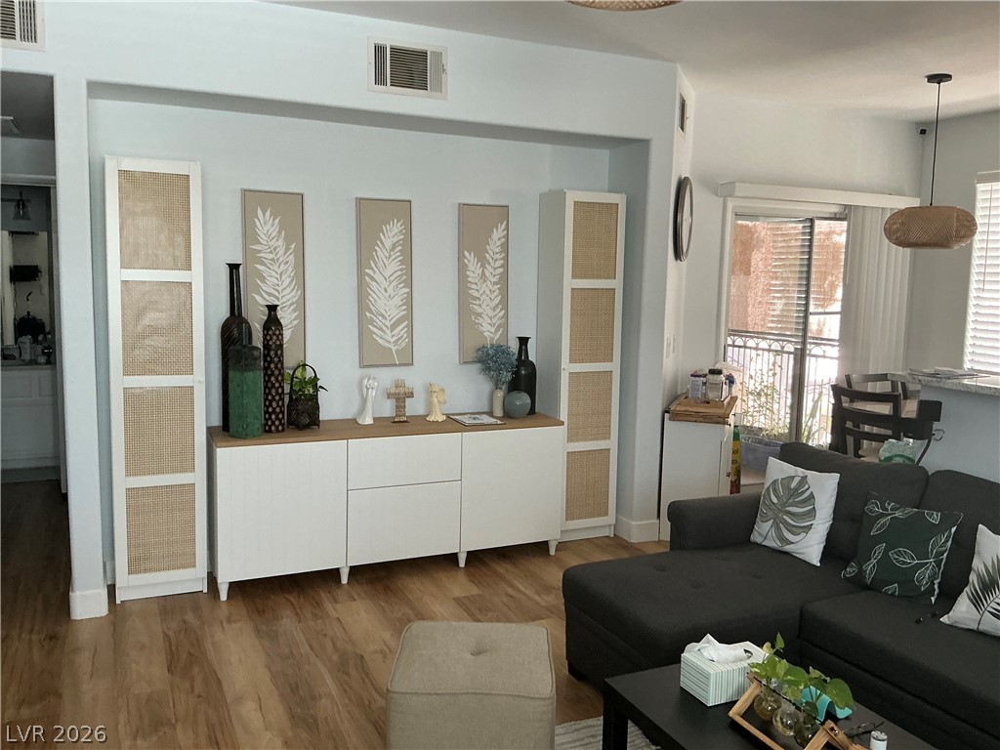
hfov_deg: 63.4
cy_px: 375
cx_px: 500
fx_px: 809
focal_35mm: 28
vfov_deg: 49.7
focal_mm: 3
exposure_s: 1/60
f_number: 1.8
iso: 100
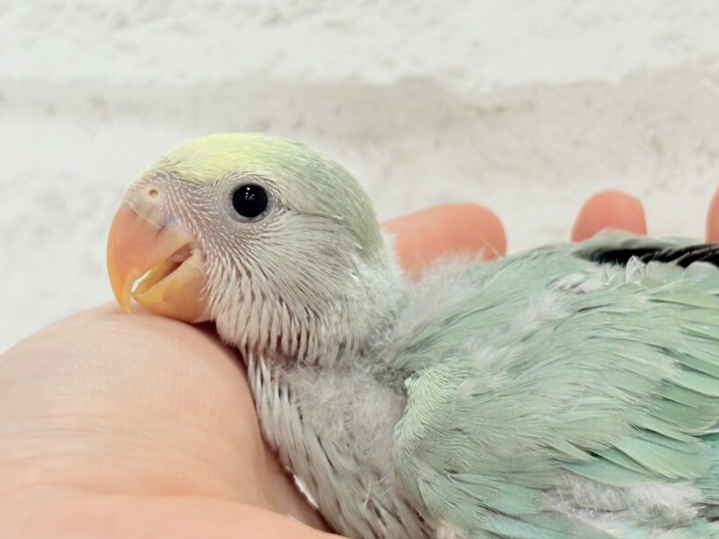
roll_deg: -0.3
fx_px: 1640
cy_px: 234
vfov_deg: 18.6
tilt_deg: -3.8
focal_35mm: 79
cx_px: 411
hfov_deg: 24.7
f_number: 1.6
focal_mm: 5.96
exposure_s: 1/100
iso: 80
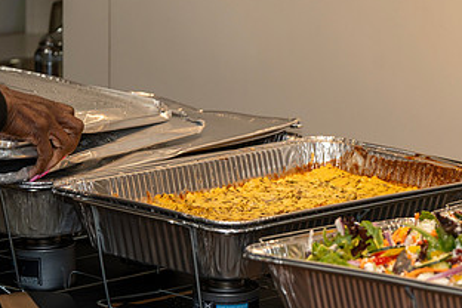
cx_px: 395
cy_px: 217
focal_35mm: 234
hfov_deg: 8.8
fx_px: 3003
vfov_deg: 5.9
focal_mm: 126
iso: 500
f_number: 5
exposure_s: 1/160
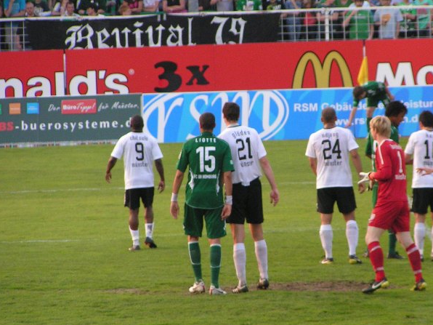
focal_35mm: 364
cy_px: 146
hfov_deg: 5.4
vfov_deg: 4.1
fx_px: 4553
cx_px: 275
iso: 200
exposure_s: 1/400
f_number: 3.5
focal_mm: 41.4
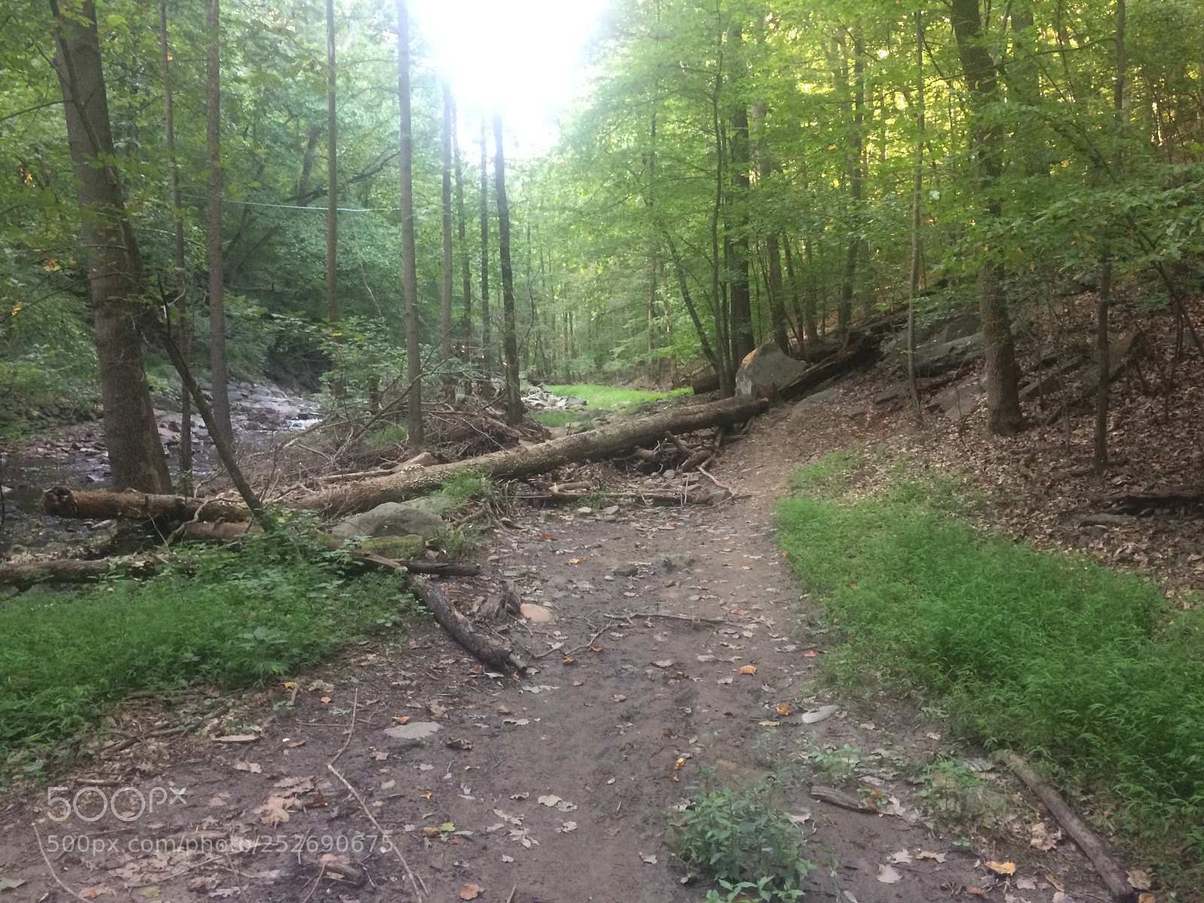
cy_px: 452
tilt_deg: -3.9
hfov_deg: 61.7
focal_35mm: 29
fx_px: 1009
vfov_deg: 48.2
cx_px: 602
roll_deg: +0.6
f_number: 2.2
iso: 125
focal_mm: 4.15
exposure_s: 1/30
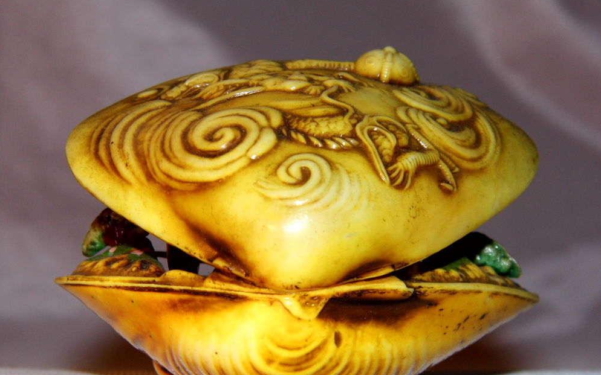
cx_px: 301
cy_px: 223
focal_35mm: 113
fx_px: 1851
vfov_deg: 11.6
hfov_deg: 18.4
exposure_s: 1/60
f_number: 4.5
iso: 100
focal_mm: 19
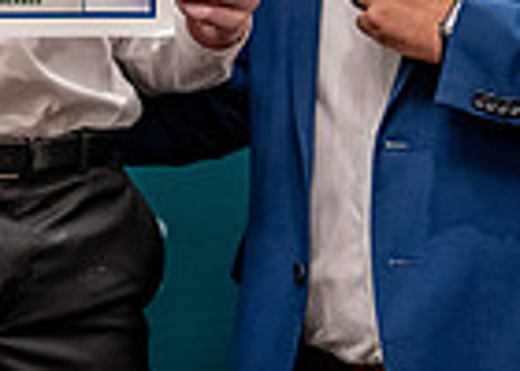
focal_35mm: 218
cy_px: -111
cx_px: 145
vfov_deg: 6.5
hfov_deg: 9.2
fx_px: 3220
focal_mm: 50
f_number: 1.2
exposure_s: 1/320
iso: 800
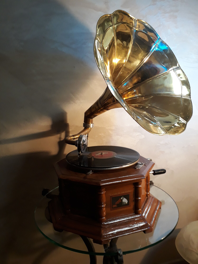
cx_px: 99
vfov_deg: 65.3
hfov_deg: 51.4
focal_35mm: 27
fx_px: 206
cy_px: 132
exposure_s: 1/25
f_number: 1.9
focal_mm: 3.6
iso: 200
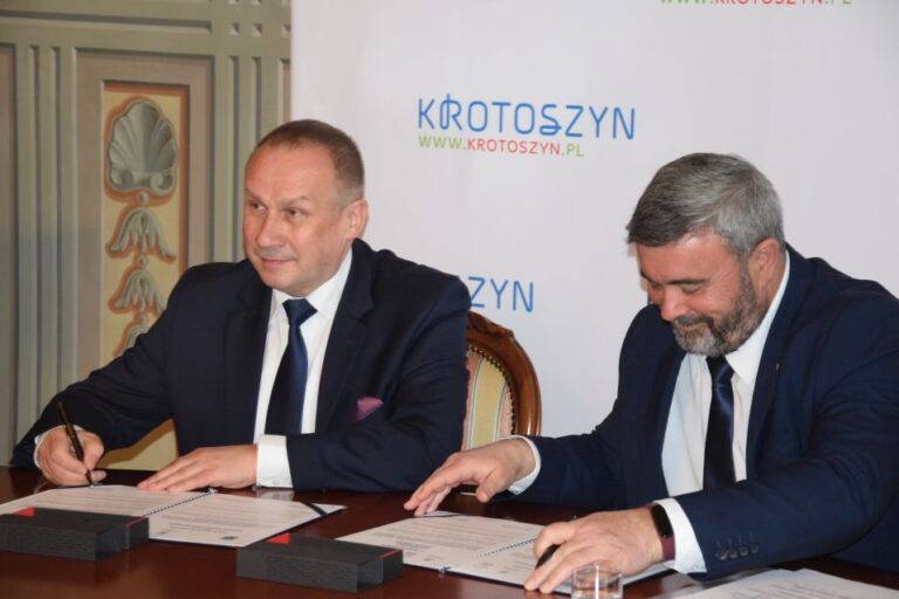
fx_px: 2622
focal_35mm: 105
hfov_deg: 19.5
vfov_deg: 13.0
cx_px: 450
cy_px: 300
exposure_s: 1/60
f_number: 5.3
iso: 2000
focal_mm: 70
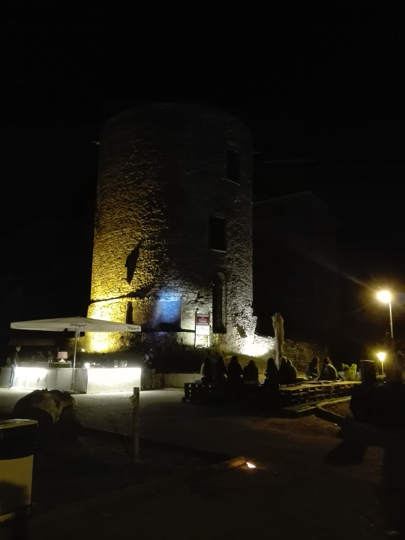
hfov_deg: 51.4
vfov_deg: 65.3
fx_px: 421
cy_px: 270
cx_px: 202
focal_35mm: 27
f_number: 2
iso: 1020
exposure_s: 1/25
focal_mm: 3.79
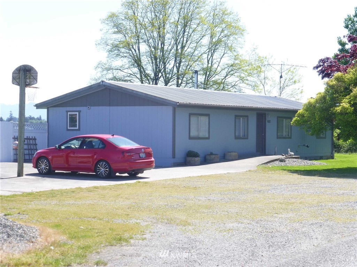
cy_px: 134
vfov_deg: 18.7
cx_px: 178
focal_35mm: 79
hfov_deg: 24.7
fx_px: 815
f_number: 5.1
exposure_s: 1/250
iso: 100
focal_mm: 14.2
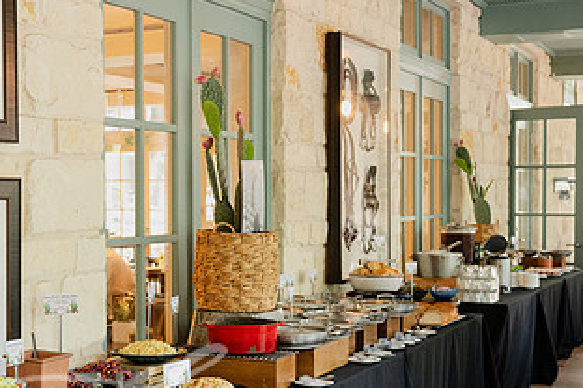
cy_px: 238
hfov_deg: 30.2
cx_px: 120
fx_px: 1053
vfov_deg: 20.9
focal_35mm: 65
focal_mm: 35
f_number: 2.8
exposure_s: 1/40
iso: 2500
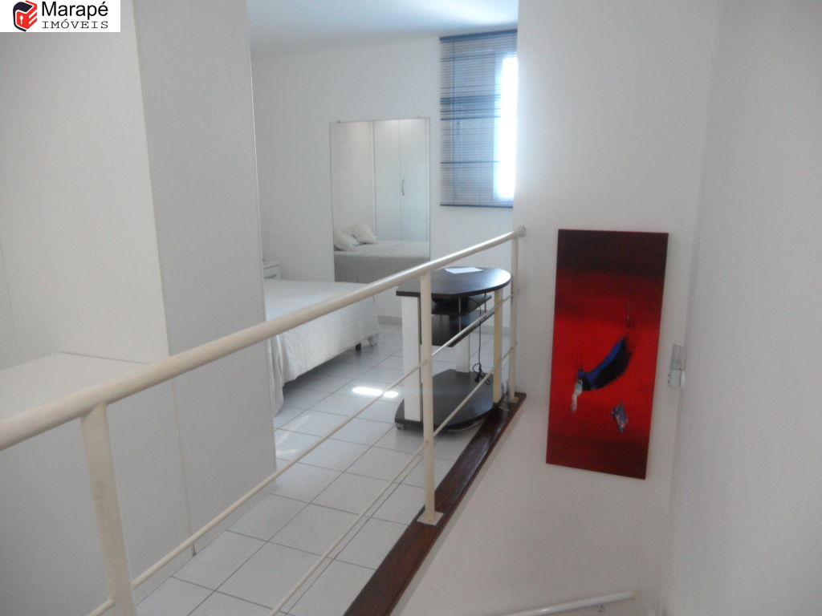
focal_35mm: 24
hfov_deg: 71.6
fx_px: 570
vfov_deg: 56.8
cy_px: 308
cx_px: 411
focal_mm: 4.1
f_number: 2.9
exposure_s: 1/30
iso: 240
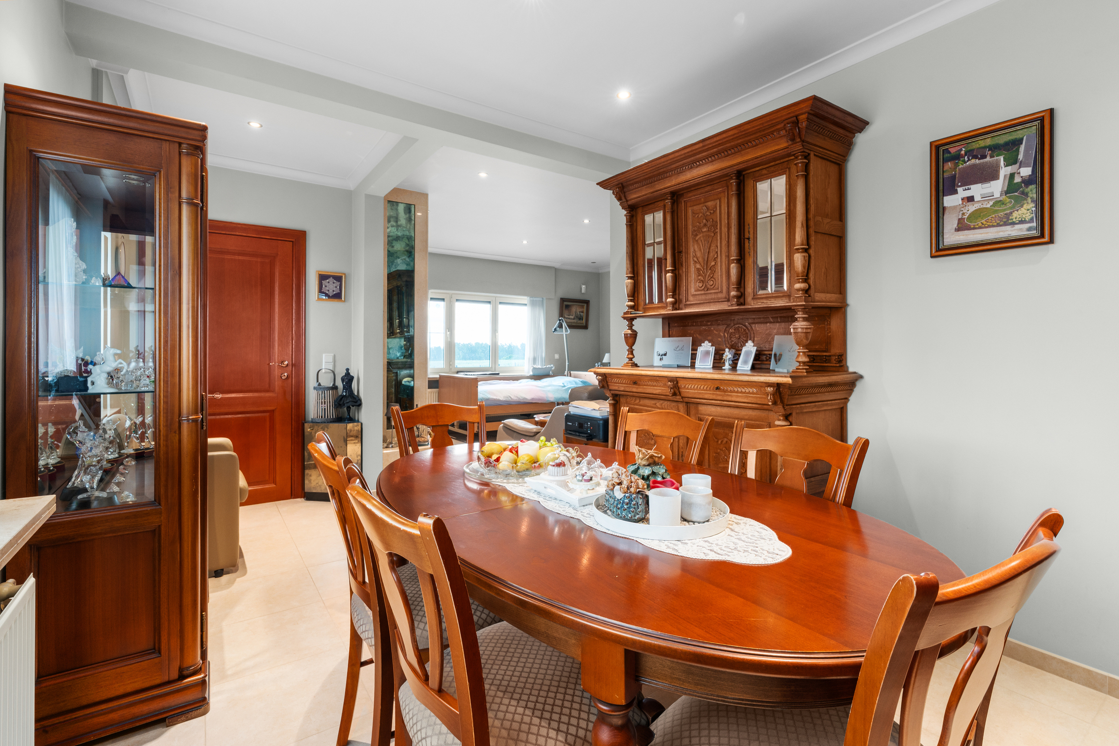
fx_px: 497
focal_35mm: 16
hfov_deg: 96.7
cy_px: 373
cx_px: 560
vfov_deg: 73.7
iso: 500
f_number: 11
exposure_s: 1
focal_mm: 16
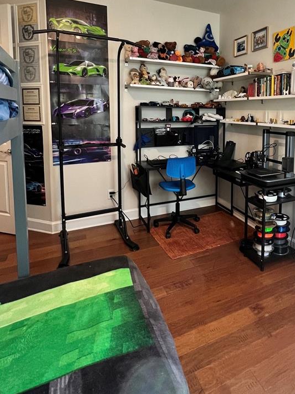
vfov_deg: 74.2
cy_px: 133
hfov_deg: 58.6
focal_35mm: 22
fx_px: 250
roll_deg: -0.2
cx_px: 213
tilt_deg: -5.6
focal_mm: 1.57
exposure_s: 1/60
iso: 160
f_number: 1.8
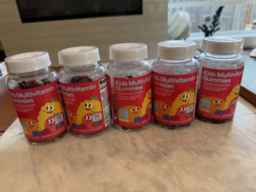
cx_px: 128
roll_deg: +3.9
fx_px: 177
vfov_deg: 56.8
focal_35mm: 24
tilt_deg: -25.2
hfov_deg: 71.6
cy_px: 96
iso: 160
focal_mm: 6.76
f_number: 1.78
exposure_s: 1/120
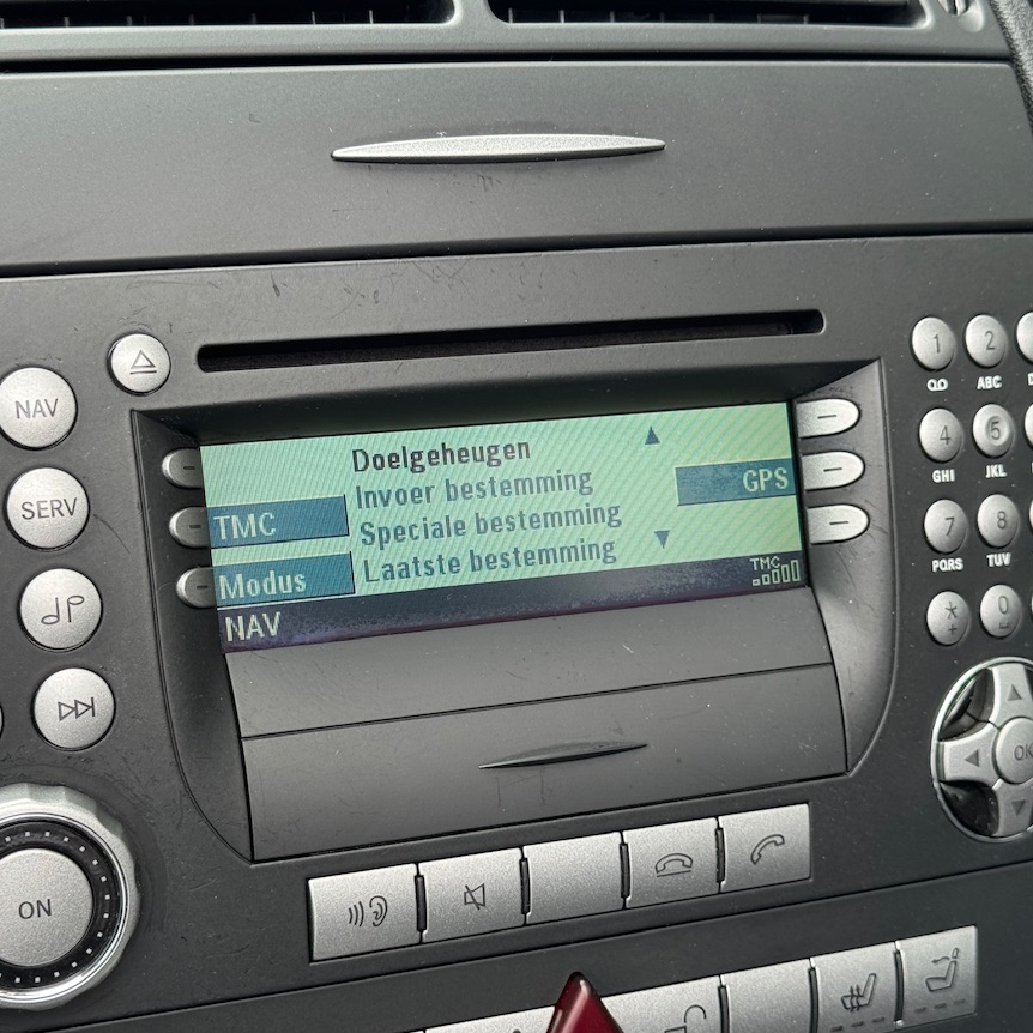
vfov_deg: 27.3
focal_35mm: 63
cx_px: 440
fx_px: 2127
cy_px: 537
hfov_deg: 27.3
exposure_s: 1/136
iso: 50
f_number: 1.78
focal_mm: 6.76
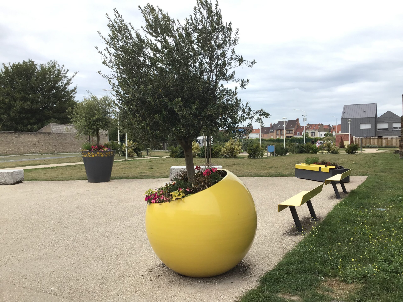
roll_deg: +0.4
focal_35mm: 31
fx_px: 361
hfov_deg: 58.4
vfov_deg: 45.4
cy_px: 151
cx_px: 202
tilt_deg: -1.4
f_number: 2.4
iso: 25
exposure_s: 1/831
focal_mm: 3.3
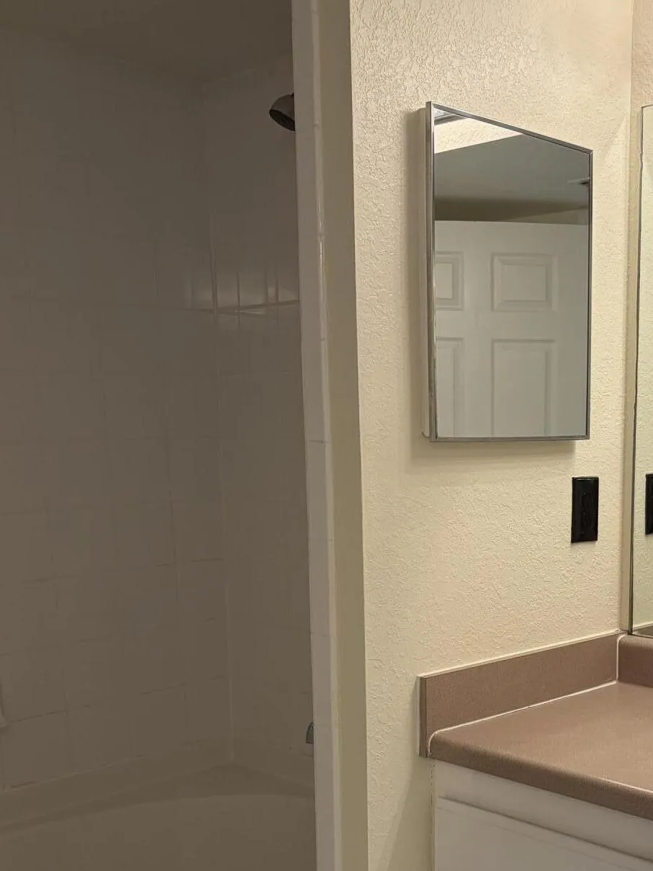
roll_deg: +1.3
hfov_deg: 32.6
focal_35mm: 43
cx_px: 529
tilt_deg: -8.2
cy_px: 595
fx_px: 1081
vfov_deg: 43.1
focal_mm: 5.96
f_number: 1.6
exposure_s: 1/120
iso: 100
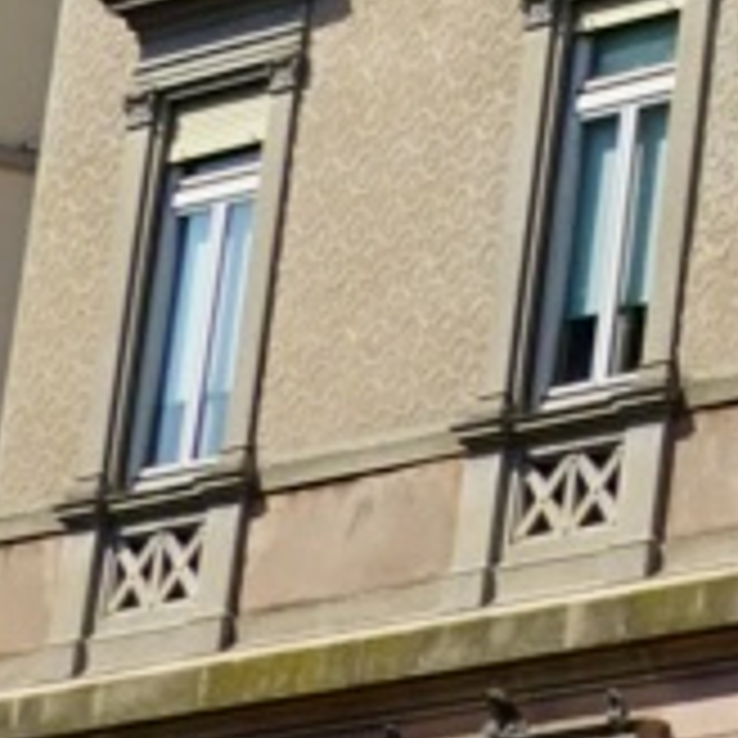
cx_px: 2862
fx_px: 7091
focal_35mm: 294
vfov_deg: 5.9
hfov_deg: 5.3
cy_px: -477
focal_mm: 13.03
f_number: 5.6
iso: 100
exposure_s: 1/500
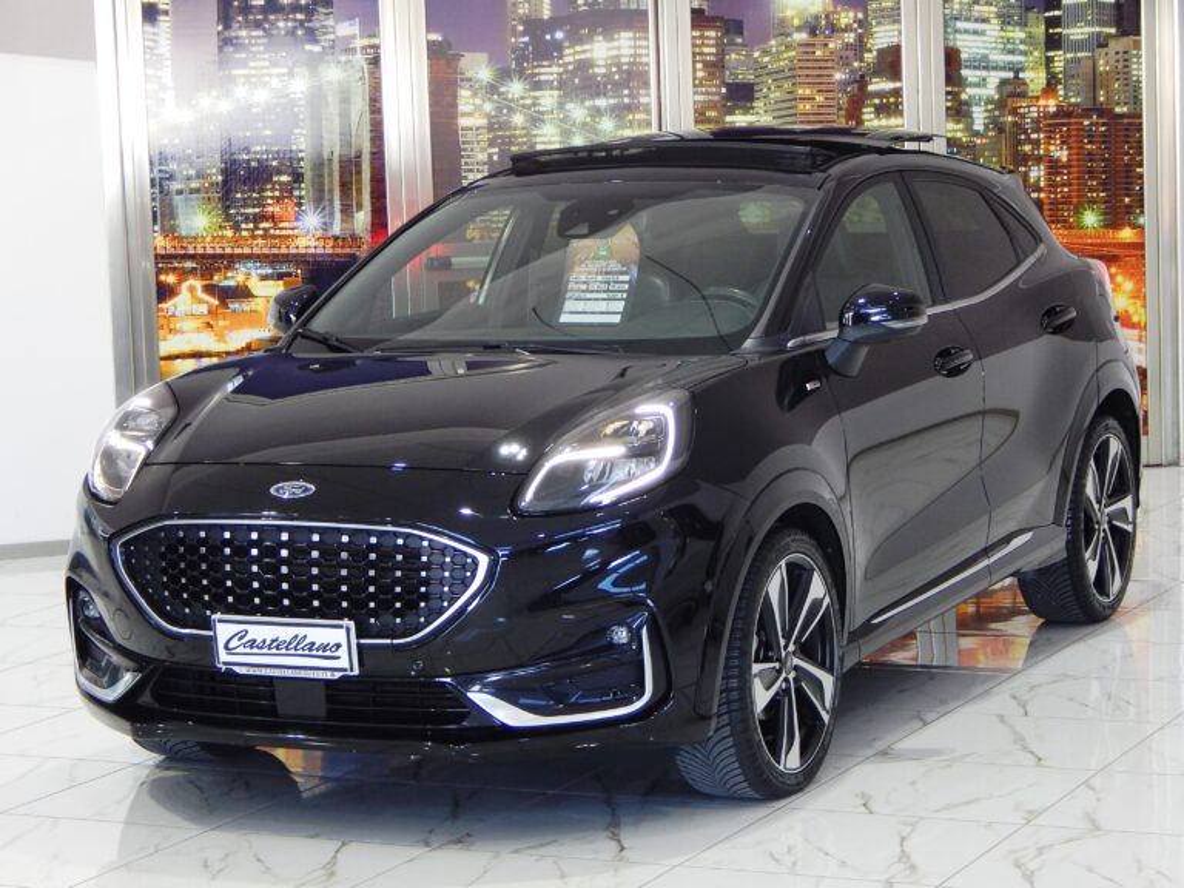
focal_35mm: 93
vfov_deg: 15.9
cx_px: 592
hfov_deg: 21.1
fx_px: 3181
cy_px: 444
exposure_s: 1/30
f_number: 4.4
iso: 250
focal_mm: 16.6
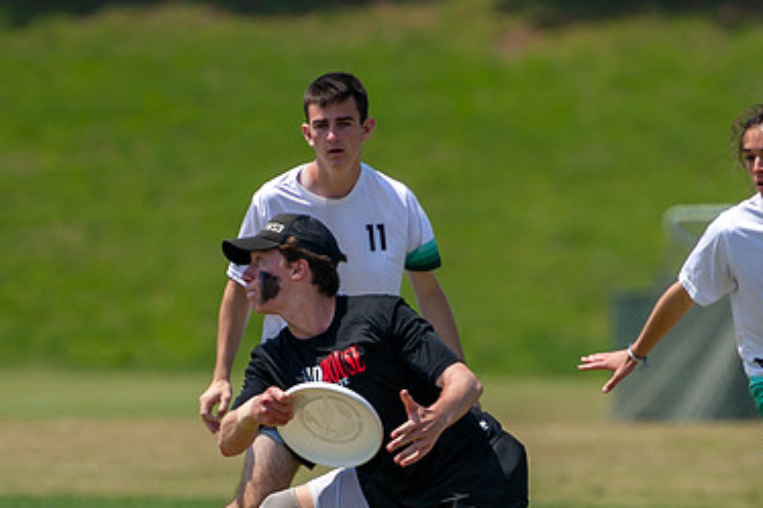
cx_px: 461
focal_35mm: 889
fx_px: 18833
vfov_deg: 1.5
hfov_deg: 2.3
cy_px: 226
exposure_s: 1/2000
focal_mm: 280
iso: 200
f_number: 4
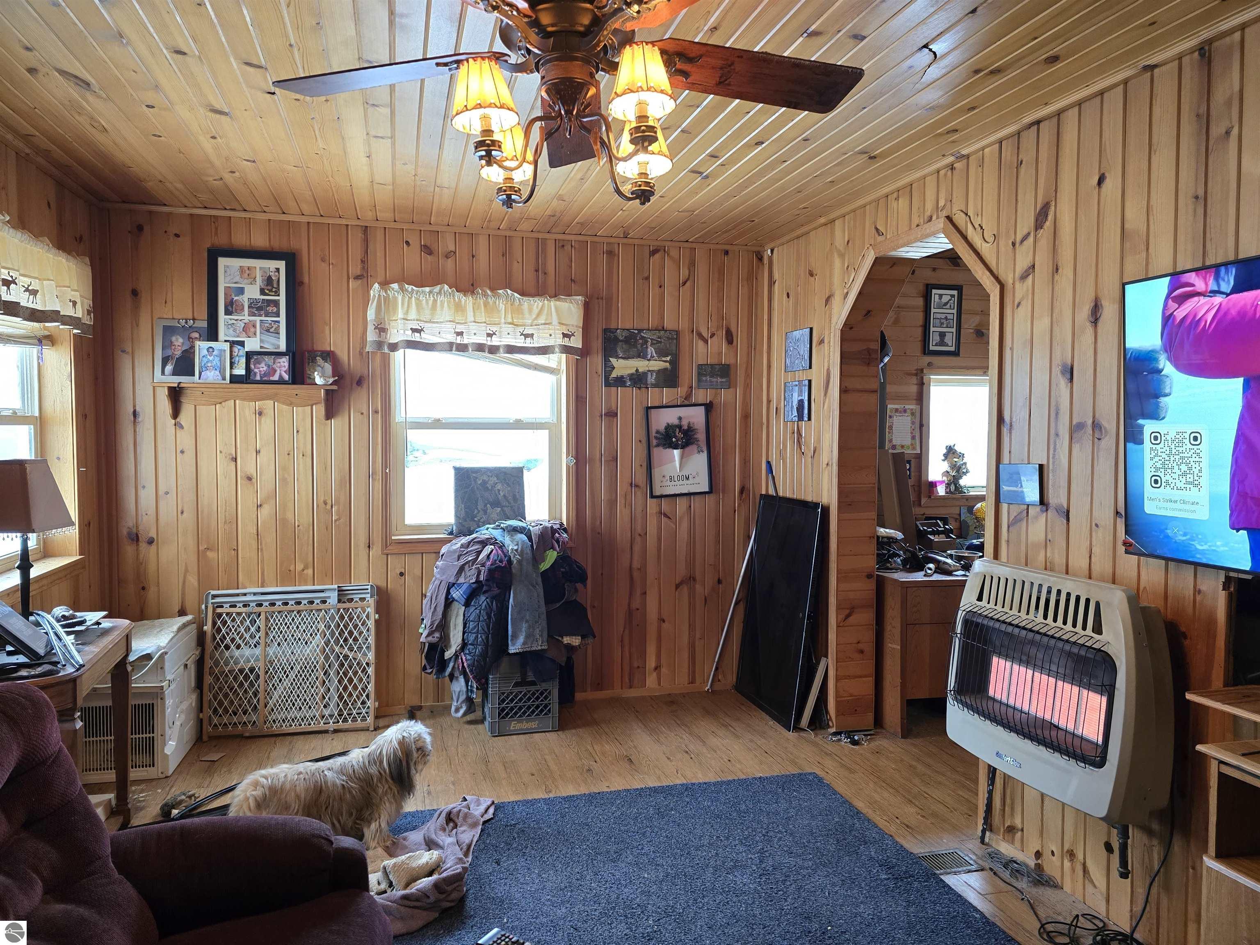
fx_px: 837
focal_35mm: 23
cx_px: 630
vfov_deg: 58.9
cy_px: 472
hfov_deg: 73.9
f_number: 1.7
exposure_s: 1/60
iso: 640
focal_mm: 6.3
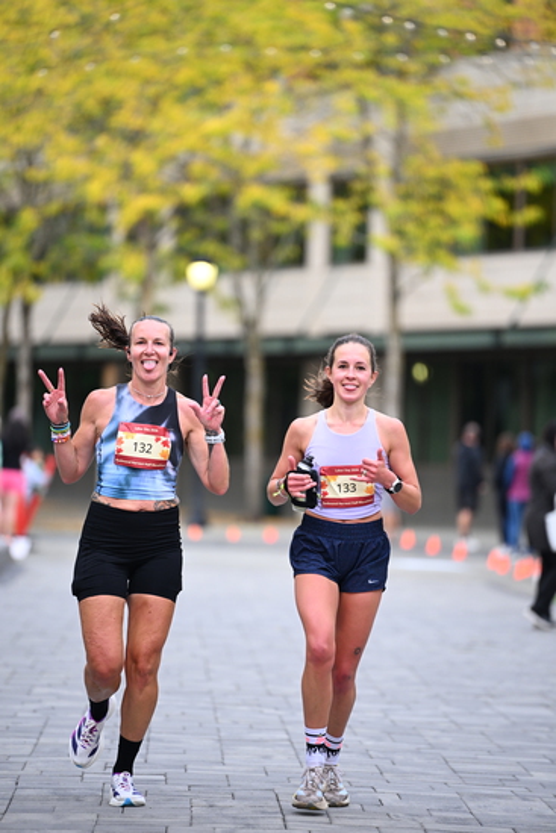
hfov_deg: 6.9
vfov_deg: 10.3
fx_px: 4630
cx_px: 278
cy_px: 416
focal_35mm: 200
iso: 1000
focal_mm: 200
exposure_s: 1/1600
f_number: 2.8
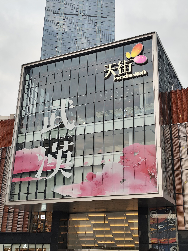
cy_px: 126
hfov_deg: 31.5
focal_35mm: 46
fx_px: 333
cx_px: 94
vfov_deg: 41.2
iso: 50
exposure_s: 1/100
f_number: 1.65
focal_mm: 6.14
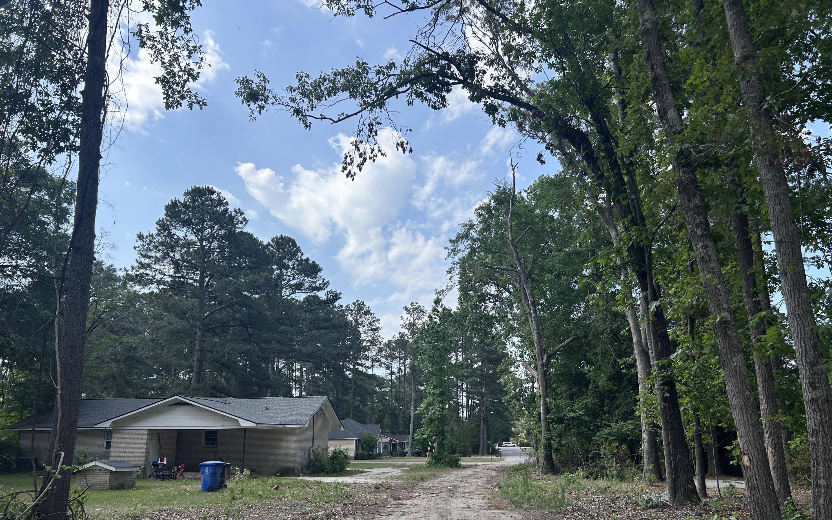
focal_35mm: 28
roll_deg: +2.7
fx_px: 635
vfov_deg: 44.4
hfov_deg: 66.5
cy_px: 297
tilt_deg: +13.0
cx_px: 412
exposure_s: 1/3968
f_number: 1.5
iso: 50
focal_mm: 5.7
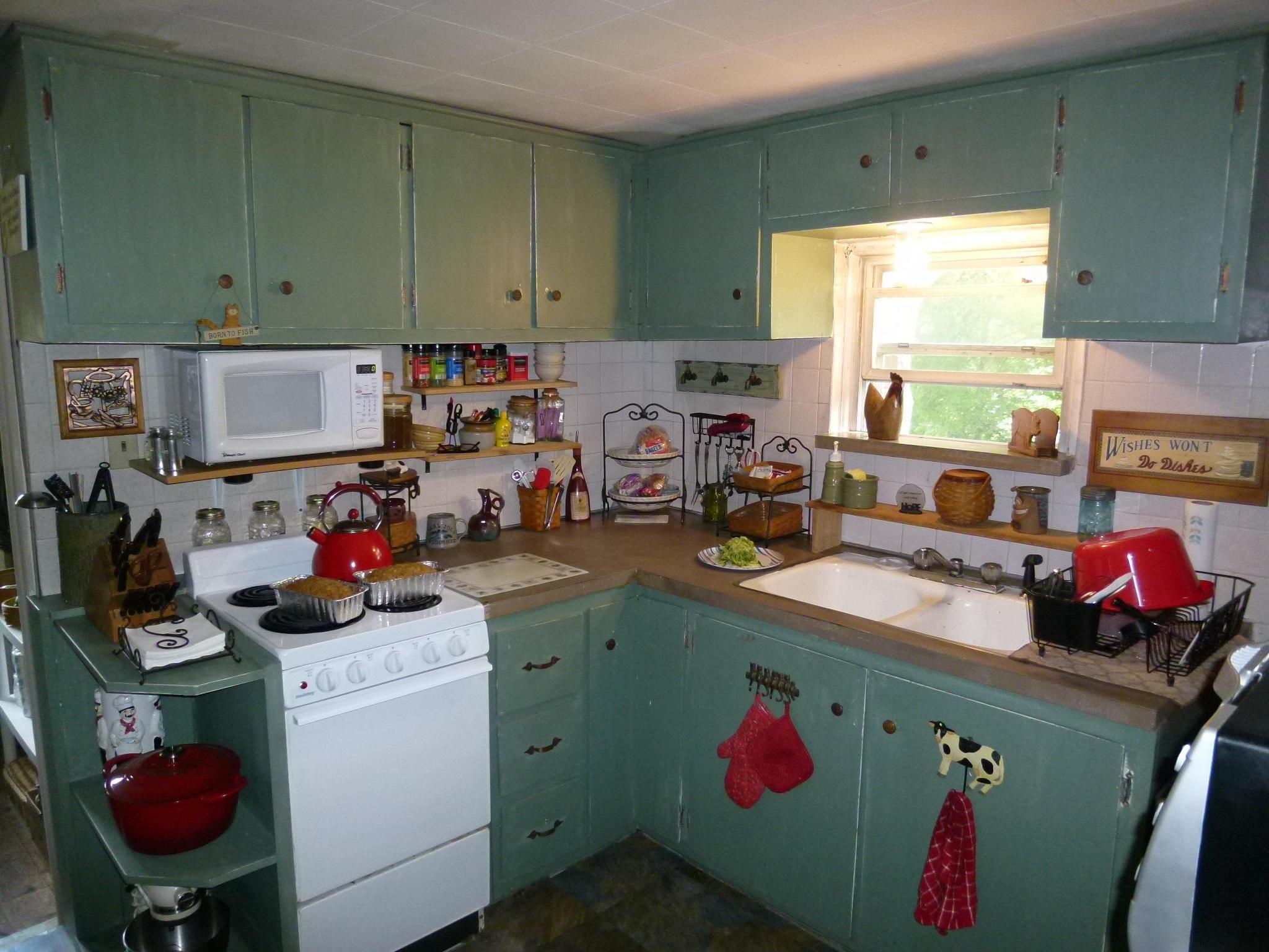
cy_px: 476
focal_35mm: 24
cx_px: 634
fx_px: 880
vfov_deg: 56.8
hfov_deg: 71.6
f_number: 2.2
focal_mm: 4.3
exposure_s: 1/60
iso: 250
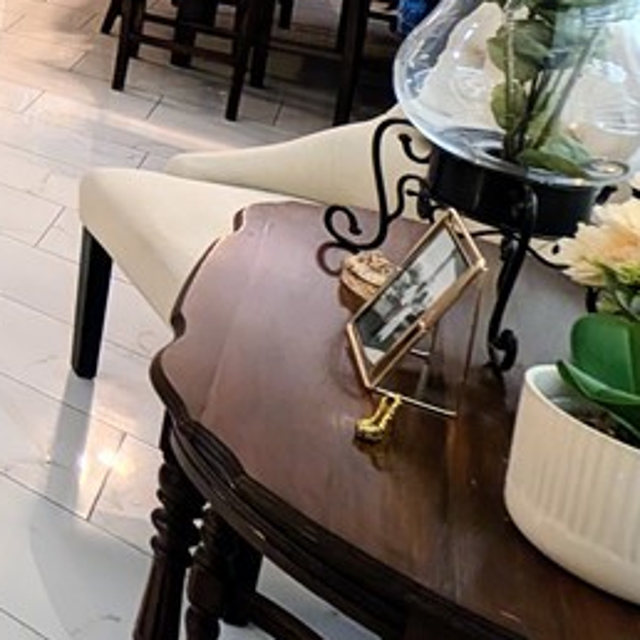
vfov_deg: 31.1
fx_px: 879
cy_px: -191
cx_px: -592
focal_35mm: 42
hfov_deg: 20.5
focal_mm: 2.23
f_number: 1.95
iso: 59
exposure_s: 1/30
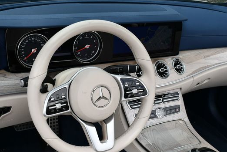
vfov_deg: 27.5
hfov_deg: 40.1
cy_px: 88
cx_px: 90
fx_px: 309
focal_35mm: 49
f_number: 8
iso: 140
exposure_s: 1/250
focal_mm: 20
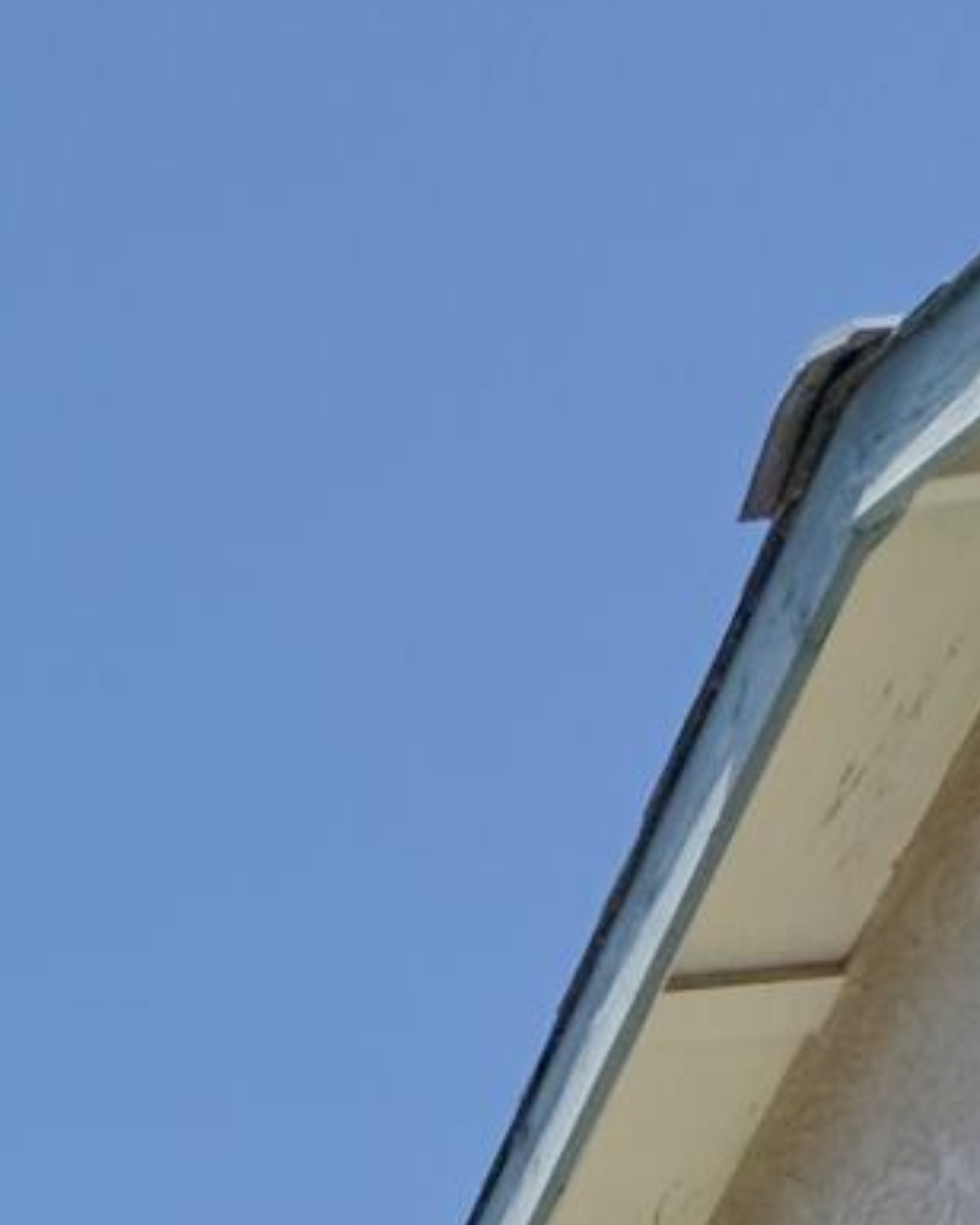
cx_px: -1053
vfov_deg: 14.7
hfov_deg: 16.1
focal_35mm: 71
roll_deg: +1.3
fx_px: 2574
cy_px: 3010
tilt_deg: -1.4
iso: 50
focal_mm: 2.22
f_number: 2.2
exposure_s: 1/889
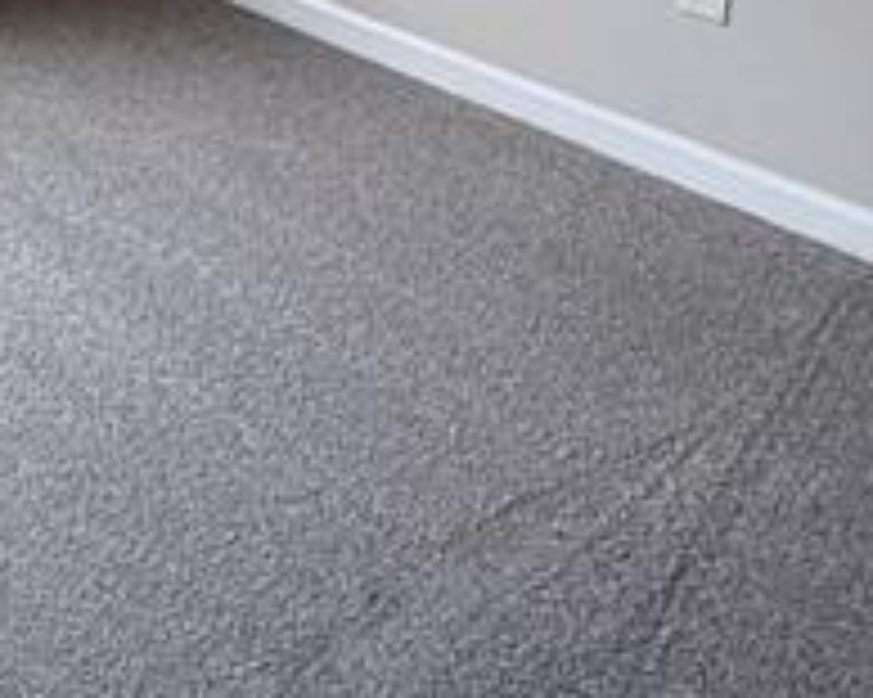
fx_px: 1859
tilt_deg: -10.0
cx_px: -198
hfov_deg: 23.9
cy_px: -441
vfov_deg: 18.1
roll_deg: -2.0
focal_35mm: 72
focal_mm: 2.22
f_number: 2.2
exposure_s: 1/144
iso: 40
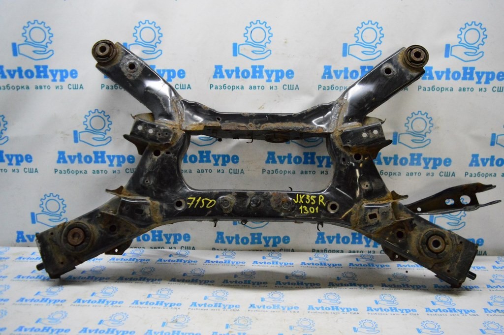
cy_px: 168
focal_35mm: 30
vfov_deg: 43.5
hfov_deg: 62.0
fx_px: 420
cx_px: 252
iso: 6400
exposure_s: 1/800
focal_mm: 20
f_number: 3.5
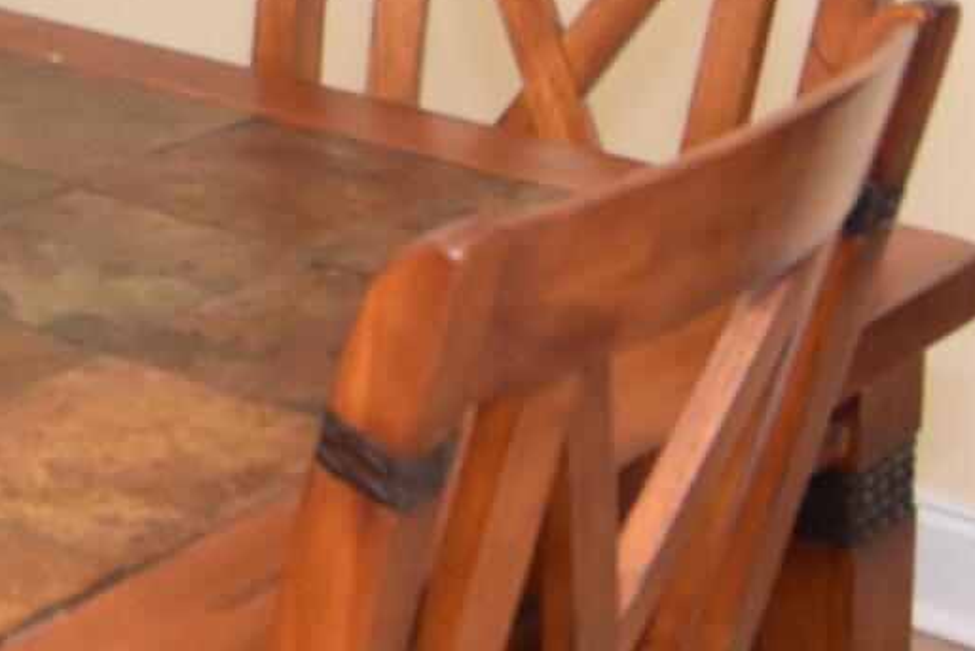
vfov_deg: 11.3
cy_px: -453
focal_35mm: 114
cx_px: -592
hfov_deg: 16.1
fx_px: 3086
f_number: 4
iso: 1400
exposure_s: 1/60
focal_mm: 13
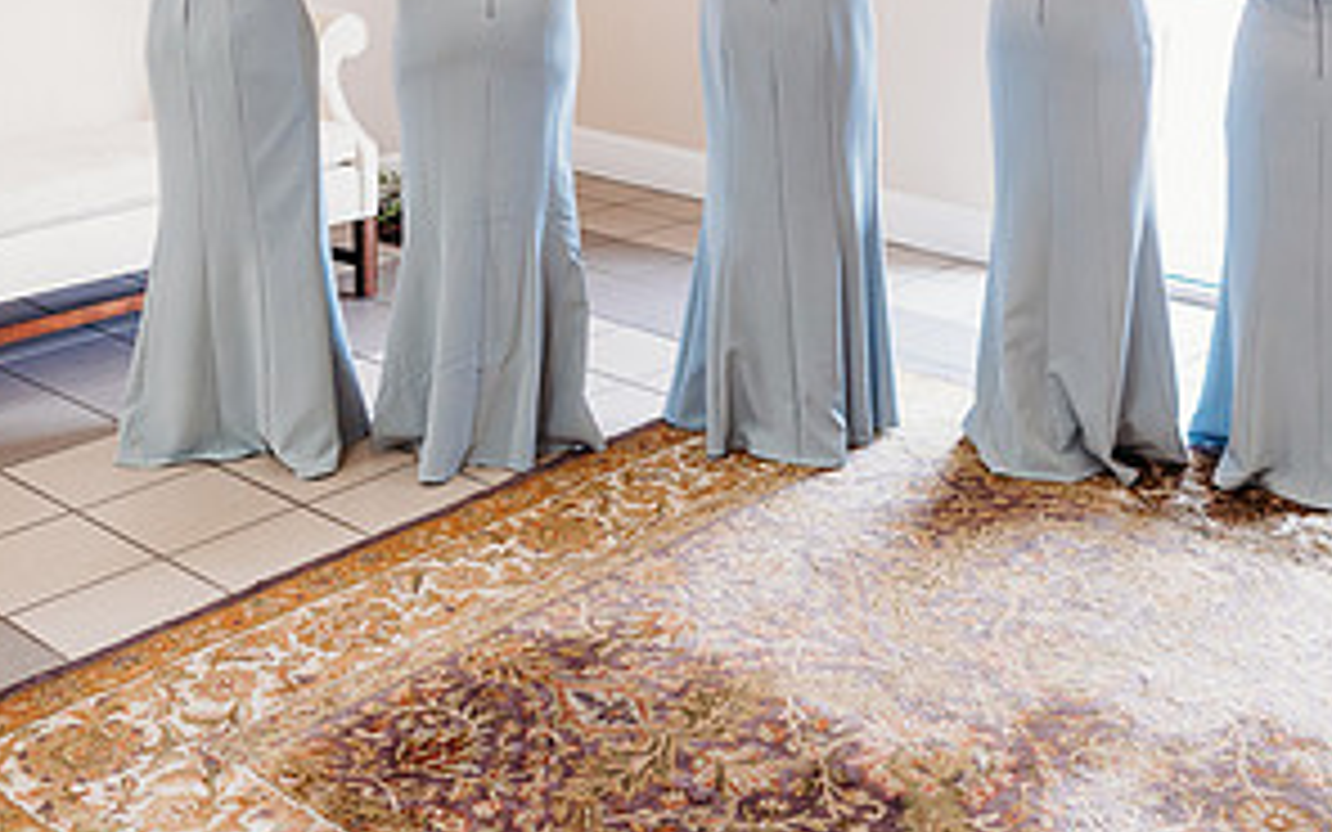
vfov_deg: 25.4
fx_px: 1742
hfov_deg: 41.7
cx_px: 770
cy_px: -16
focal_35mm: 48
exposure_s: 1/160
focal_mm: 24
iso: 500
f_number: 2.5
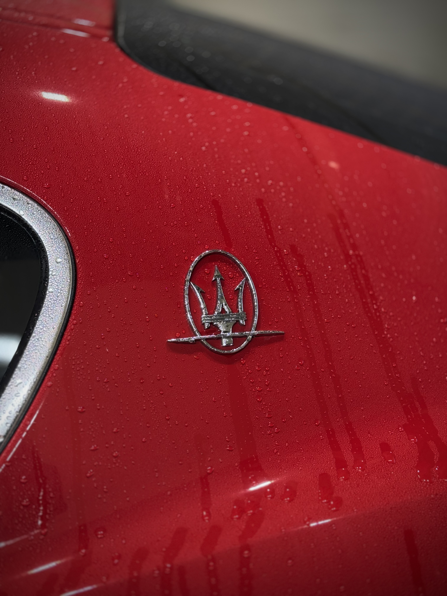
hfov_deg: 30.3
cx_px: 224
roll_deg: +1.4
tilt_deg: -21.9
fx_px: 826
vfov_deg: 39.7
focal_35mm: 48
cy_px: 298
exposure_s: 1/60
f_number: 1.78
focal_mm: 6.76
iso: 200
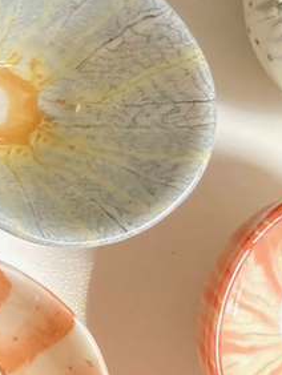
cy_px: -152
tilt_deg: -74.0
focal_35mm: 119
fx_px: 1291
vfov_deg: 15.5
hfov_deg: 10.3
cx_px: -456
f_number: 1.8
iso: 80
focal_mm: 3.99
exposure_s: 1/97
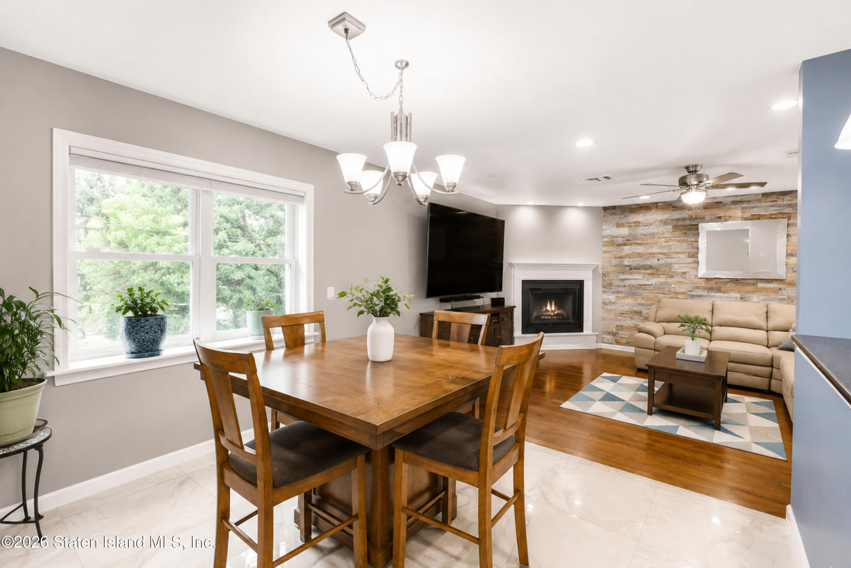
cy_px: 284
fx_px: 355
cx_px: 426
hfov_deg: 100.4
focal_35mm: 15
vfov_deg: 77.3
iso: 2000
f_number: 7.1
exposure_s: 1/60
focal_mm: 10
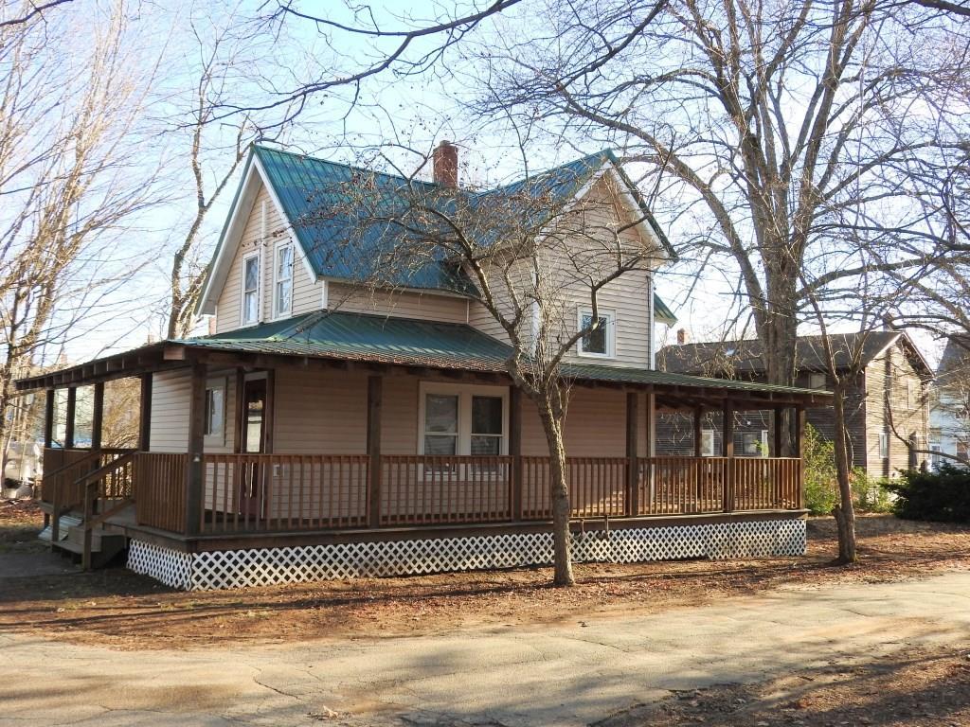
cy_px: 364
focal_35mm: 33
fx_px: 925
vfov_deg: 42.9
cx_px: 485
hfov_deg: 55.4
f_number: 3.6
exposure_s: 1/200
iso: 100
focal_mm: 5.9
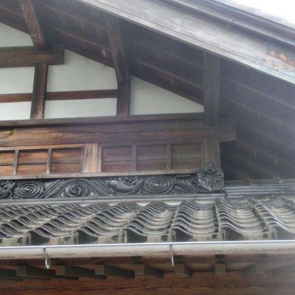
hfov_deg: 20.8
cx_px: 109
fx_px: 800
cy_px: 147
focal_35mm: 83
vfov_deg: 20.9
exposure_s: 1/125
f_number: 4.7
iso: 125
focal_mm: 12.1
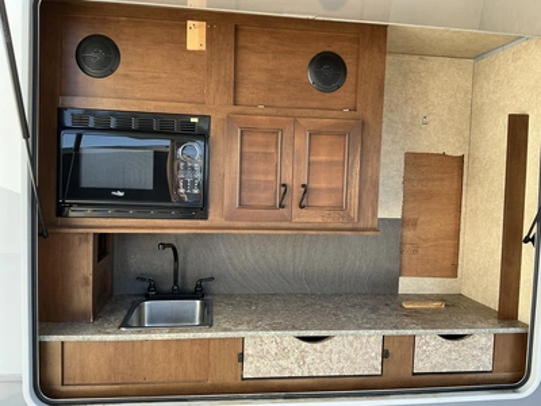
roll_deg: +0.0
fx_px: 438
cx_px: 270
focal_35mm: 28
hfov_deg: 63.4
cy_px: 203
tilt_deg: -2.6
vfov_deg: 49.7
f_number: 1.8
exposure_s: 1/131
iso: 16
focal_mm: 3
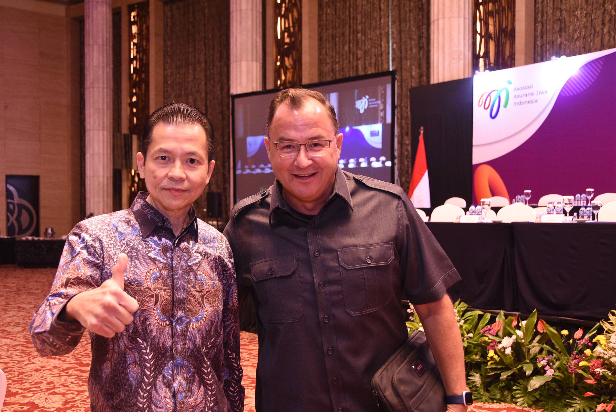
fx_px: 736
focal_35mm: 43
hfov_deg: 45.3
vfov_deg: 31.2
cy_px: 234
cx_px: 277
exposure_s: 1/30
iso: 1250
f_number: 4.5
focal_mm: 24
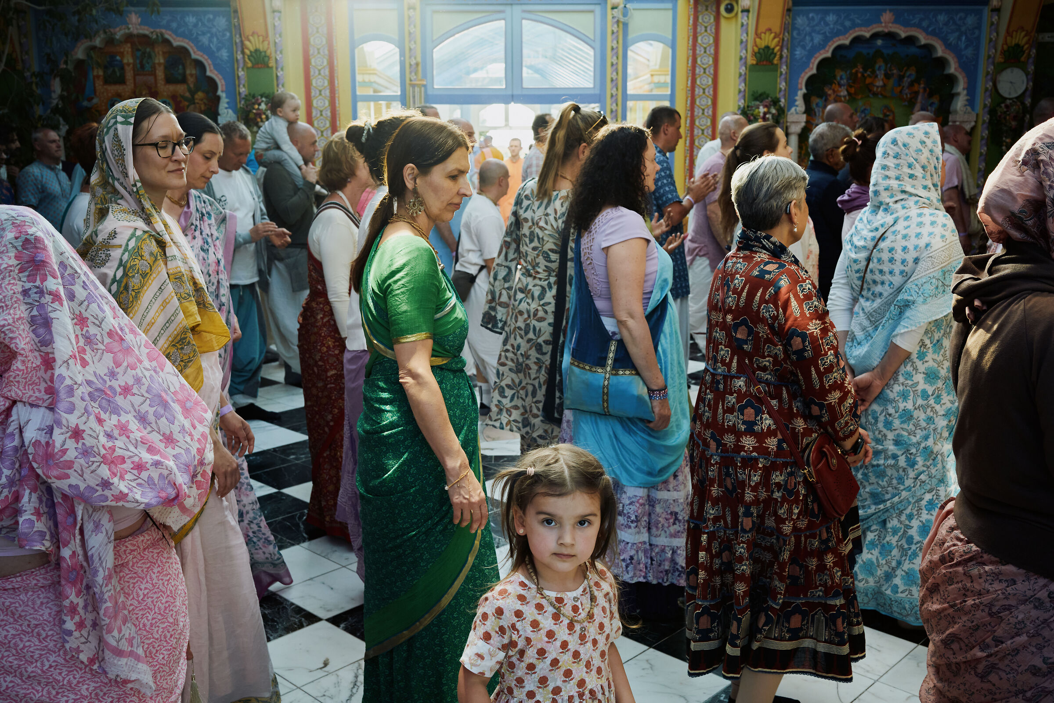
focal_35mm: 35
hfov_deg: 54.4
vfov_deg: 37.9
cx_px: 527
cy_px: 352
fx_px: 1025
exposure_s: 1/320
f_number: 6.3
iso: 1600
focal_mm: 35
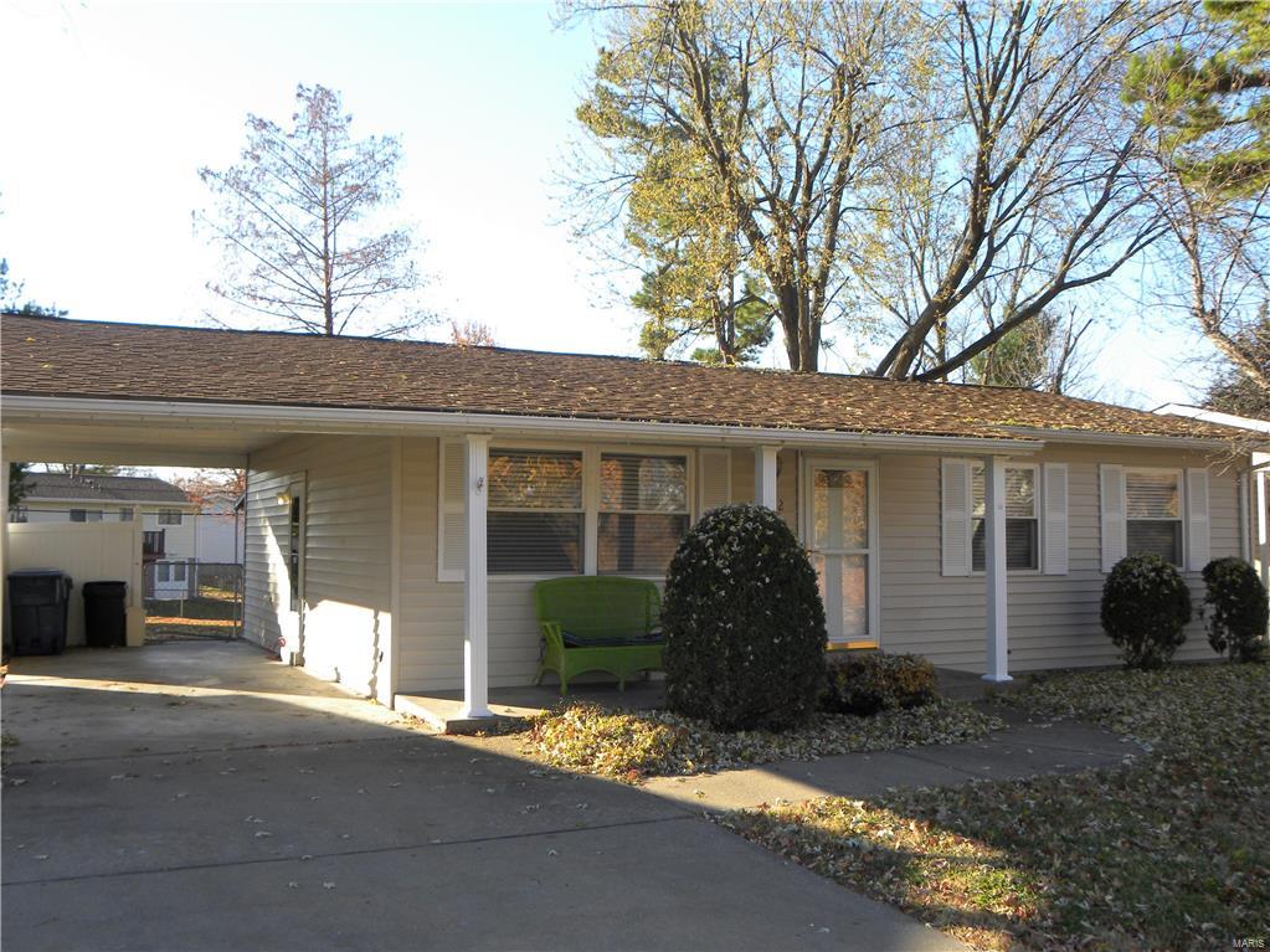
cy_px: 476
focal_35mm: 33
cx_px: 635
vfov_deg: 42.9
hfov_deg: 55.4
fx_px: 1211
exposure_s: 1/160
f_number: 4
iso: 64
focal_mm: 5.9
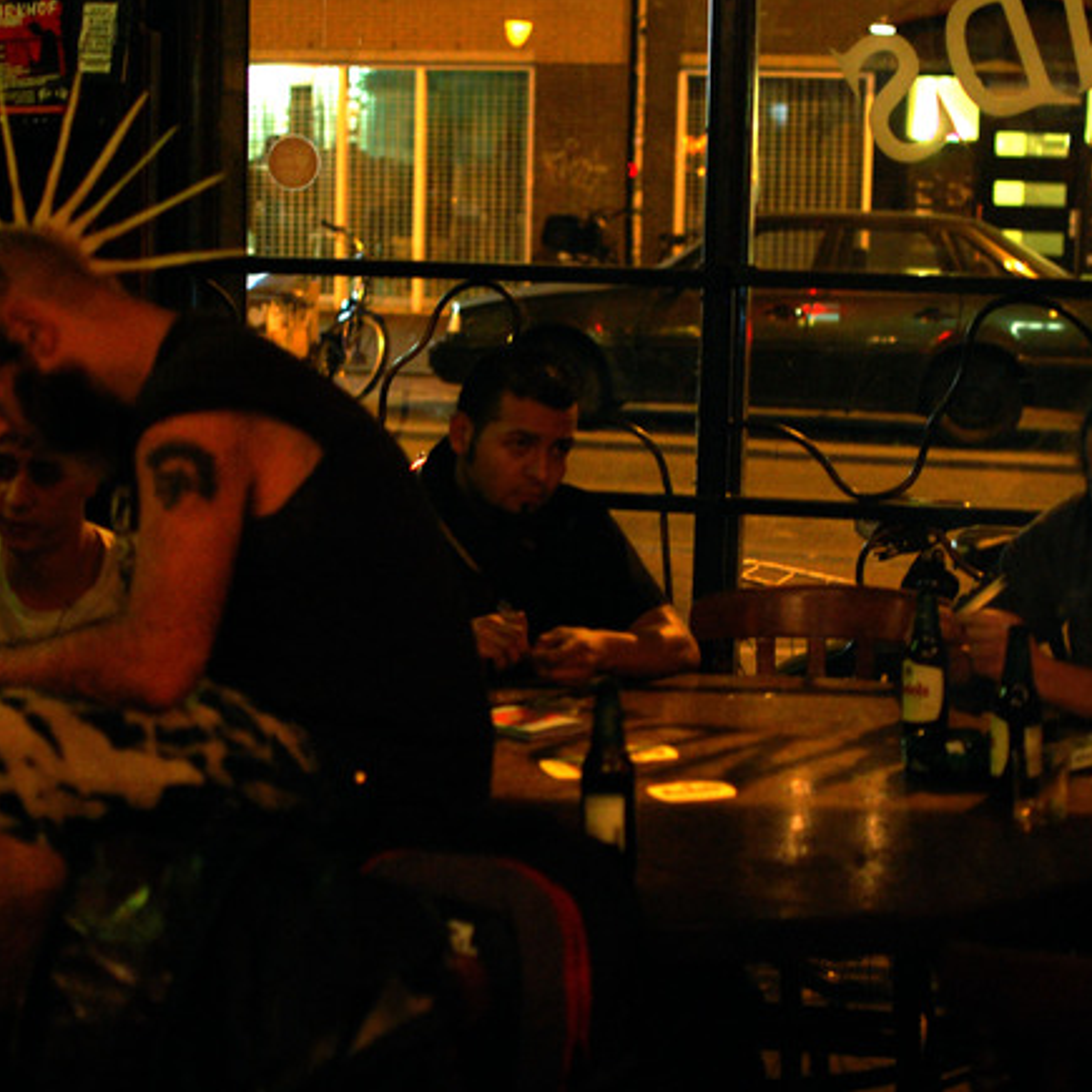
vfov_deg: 25.5
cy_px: 547
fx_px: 2414
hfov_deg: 25.5
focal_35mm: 68
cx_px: 502
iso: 800
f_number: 1.8
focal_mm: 35
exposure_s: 1/15
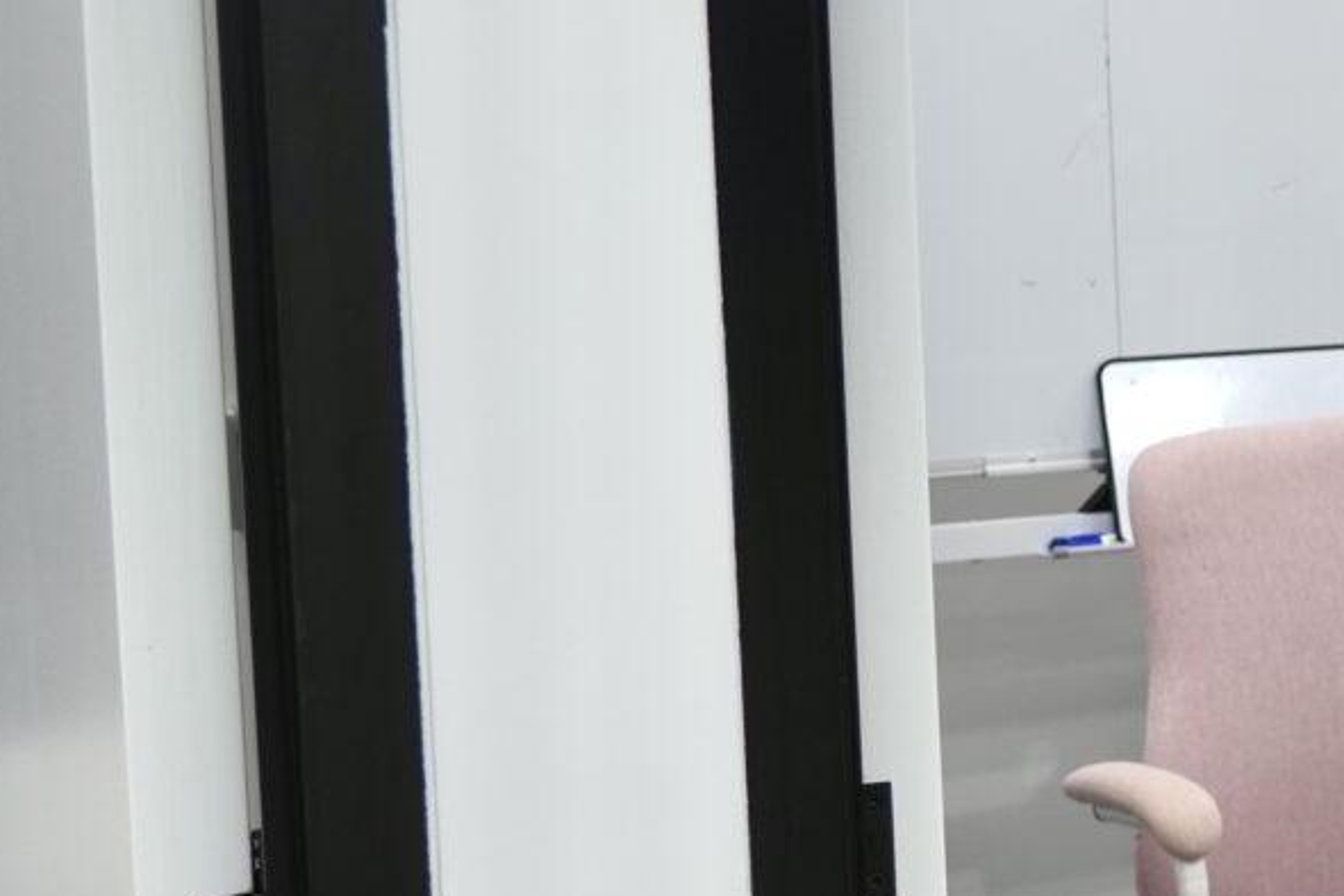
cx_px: 2549
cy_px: 285
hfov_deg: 16.0
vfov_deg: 13.1
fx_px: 3882
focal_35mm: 104
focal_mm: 24
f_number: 4
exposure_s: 1/30
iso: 250
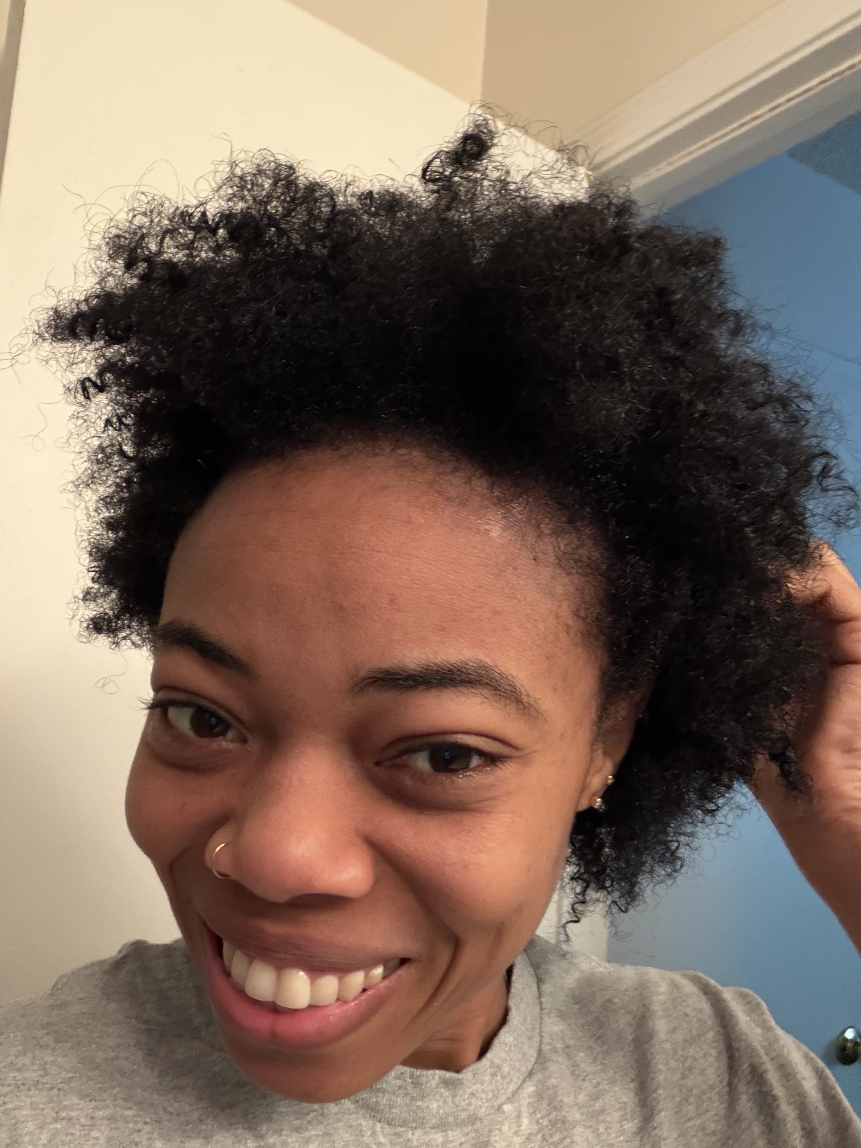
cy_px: 574
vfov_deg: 60.0
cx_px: 430
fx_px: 995
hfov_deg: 46.8
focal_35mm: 30
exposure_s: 1/30
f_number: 1.9
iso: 500
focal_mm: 2.71
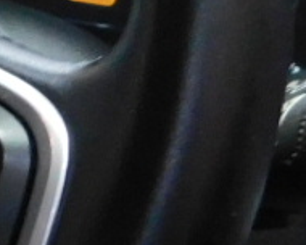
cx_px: -557
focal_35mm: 189
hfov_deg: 8.7
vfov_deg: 8.2
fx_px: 1712
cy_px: 150
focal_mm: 4
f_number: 3
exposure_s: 1/15
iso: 400
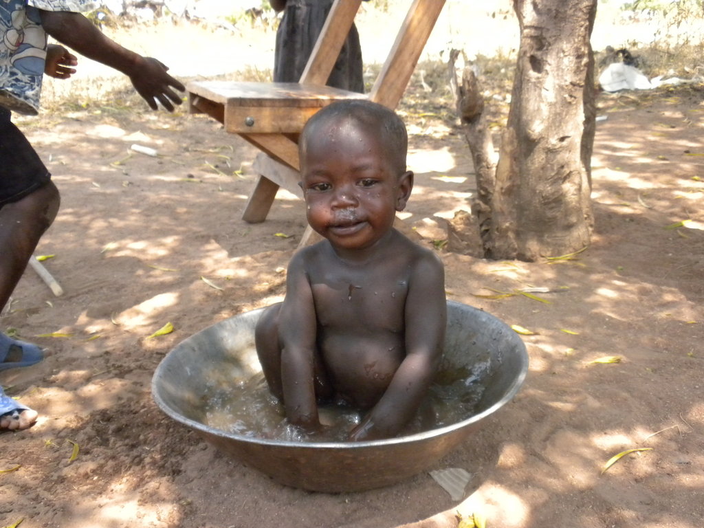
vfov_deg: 38.7
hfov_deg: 50.1
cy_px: 264
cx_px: 352
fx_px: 752
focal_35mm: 37
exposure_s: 1/490
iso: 400
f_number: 3.5
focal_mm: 6.6
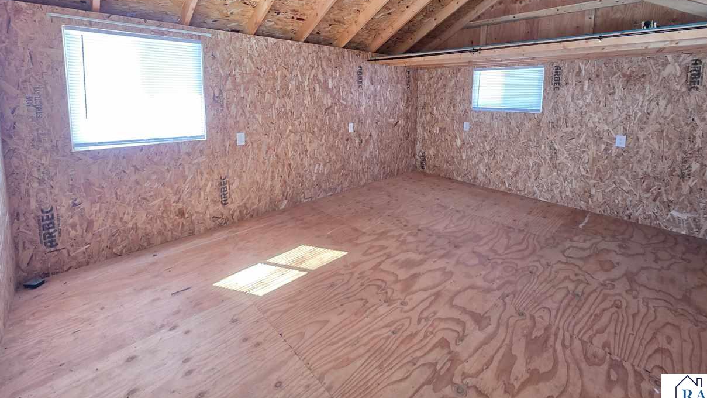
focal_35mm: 15
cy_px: 122
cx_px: 360
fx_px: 281
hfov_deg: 103.0
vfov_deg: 67.9
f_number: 1.9
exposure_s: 1/60
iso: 160
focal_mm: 2.2
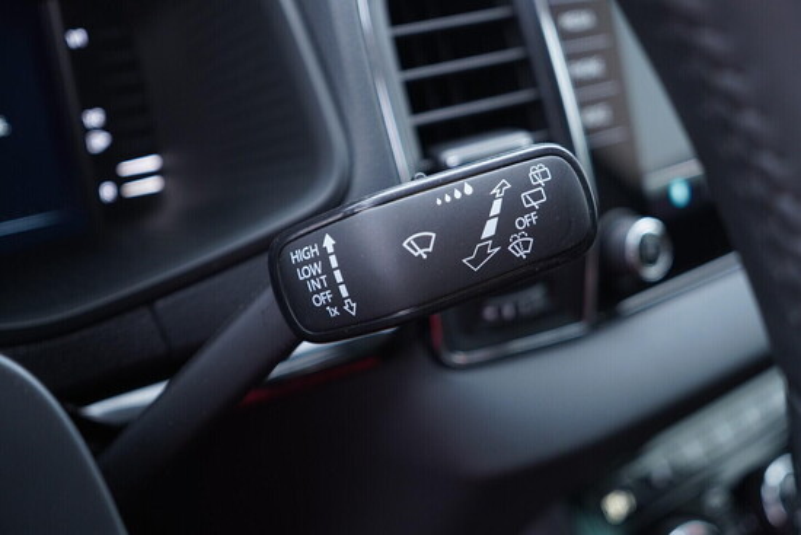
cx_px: 400
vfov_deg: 36.9
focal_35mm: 36
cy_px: 268
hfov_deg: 53.1
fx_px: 801
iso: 400
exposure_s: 1/40
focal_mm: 24
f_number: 2.8
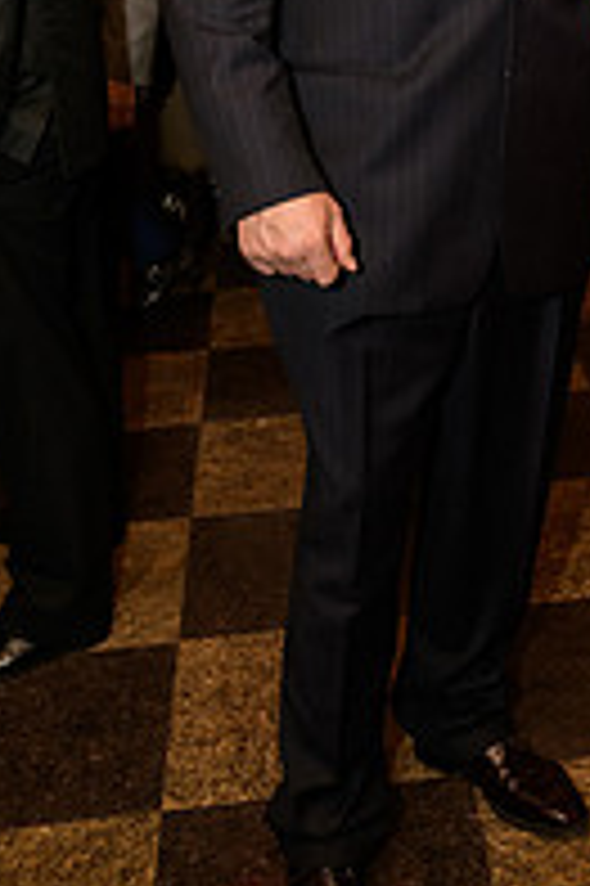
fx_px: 1576
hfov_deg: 20.6
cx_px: 567
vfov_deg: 30.5
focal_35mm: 64
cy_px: 153
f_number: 3.2
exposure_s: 1/125
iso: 1600
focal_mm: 28
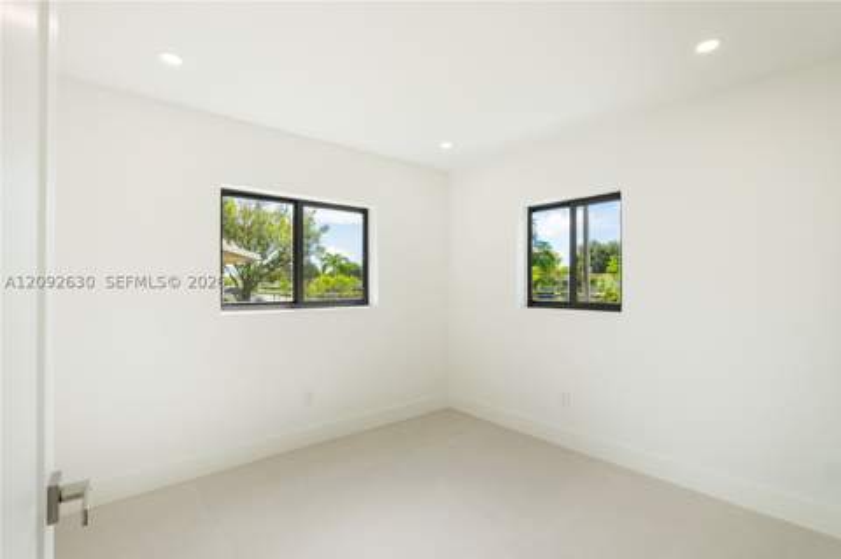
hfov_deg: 95.0
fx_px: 385
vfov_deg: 71.9
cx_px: 420
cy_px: 280
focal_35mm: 16
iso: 250
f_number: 6.3
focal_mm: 11
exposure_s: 1/60
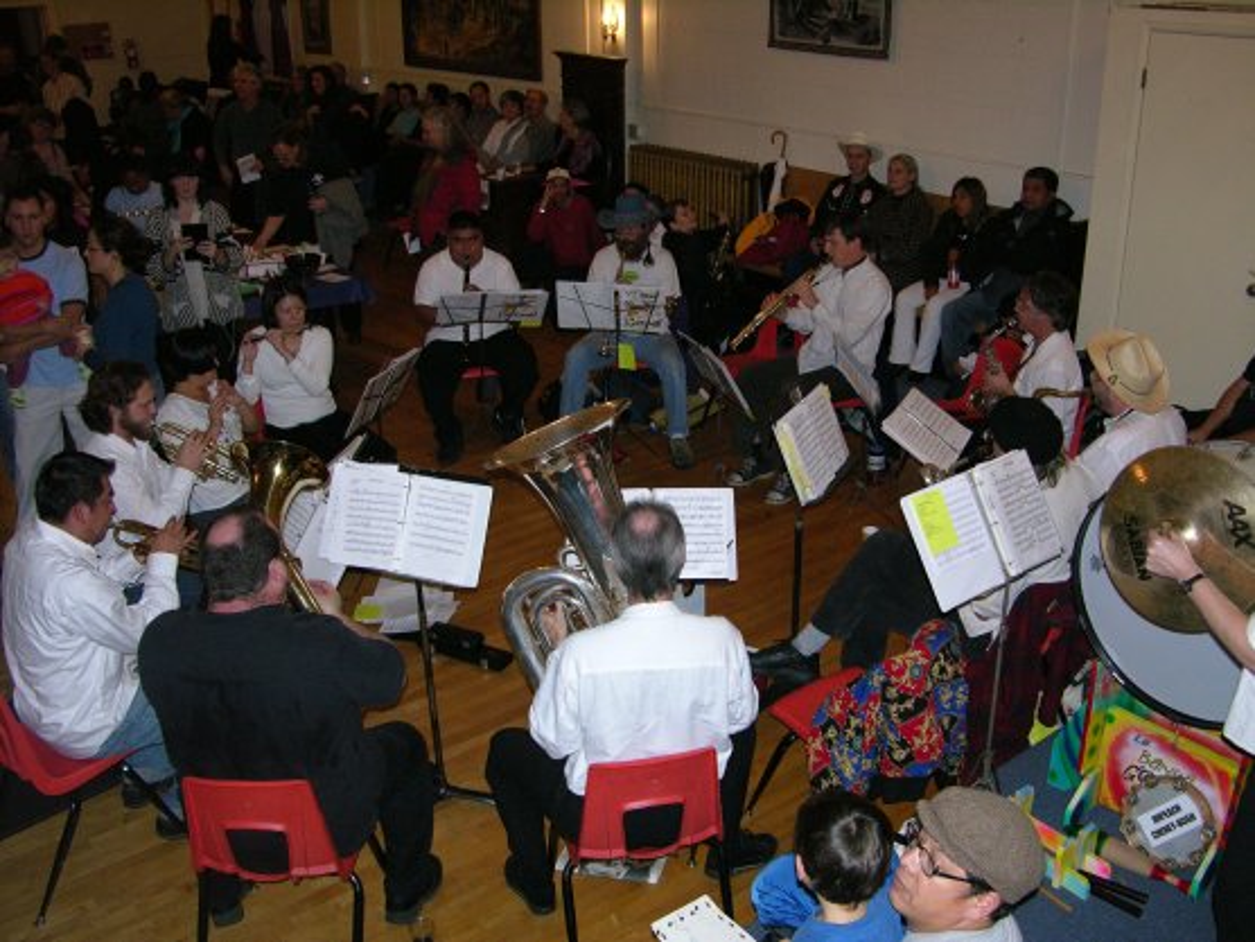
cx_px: 628
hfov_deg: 52.6
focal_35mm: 35
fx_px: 1269
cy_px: 471
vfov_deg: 40.7
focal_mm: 8.9
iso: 200
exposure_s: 1/60.1
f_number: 2.8
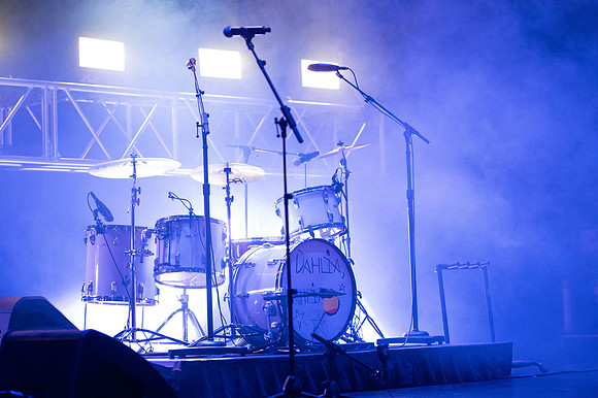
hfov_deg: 17.7
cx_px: 299
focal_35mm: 116
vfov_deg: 11.8
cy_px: 199
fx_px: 1926
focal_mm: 116
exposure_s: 1/320
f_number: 2.8
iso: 12800
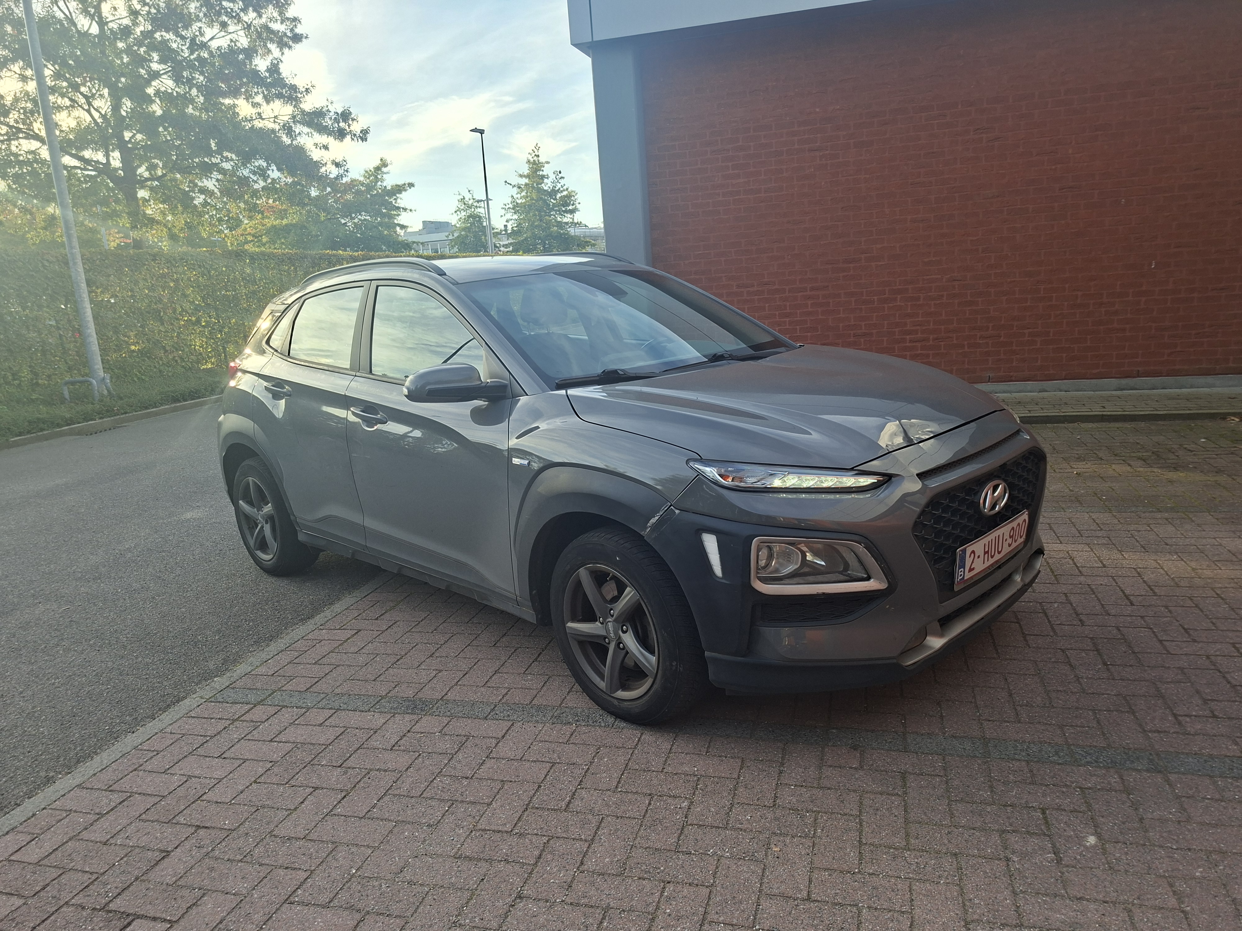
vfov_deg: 58.9
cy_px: 466
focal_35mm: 23
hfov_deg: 73.9
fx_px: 825
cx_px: 621
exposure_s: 1/362
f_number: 1.8
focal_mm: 5.54
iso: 50
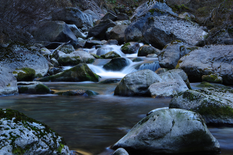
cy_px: 78
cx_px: 116
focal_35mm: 102
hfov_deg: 20.0
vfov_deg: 13.4
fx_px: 660
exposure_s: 2
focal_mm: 68
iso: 100
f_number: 32
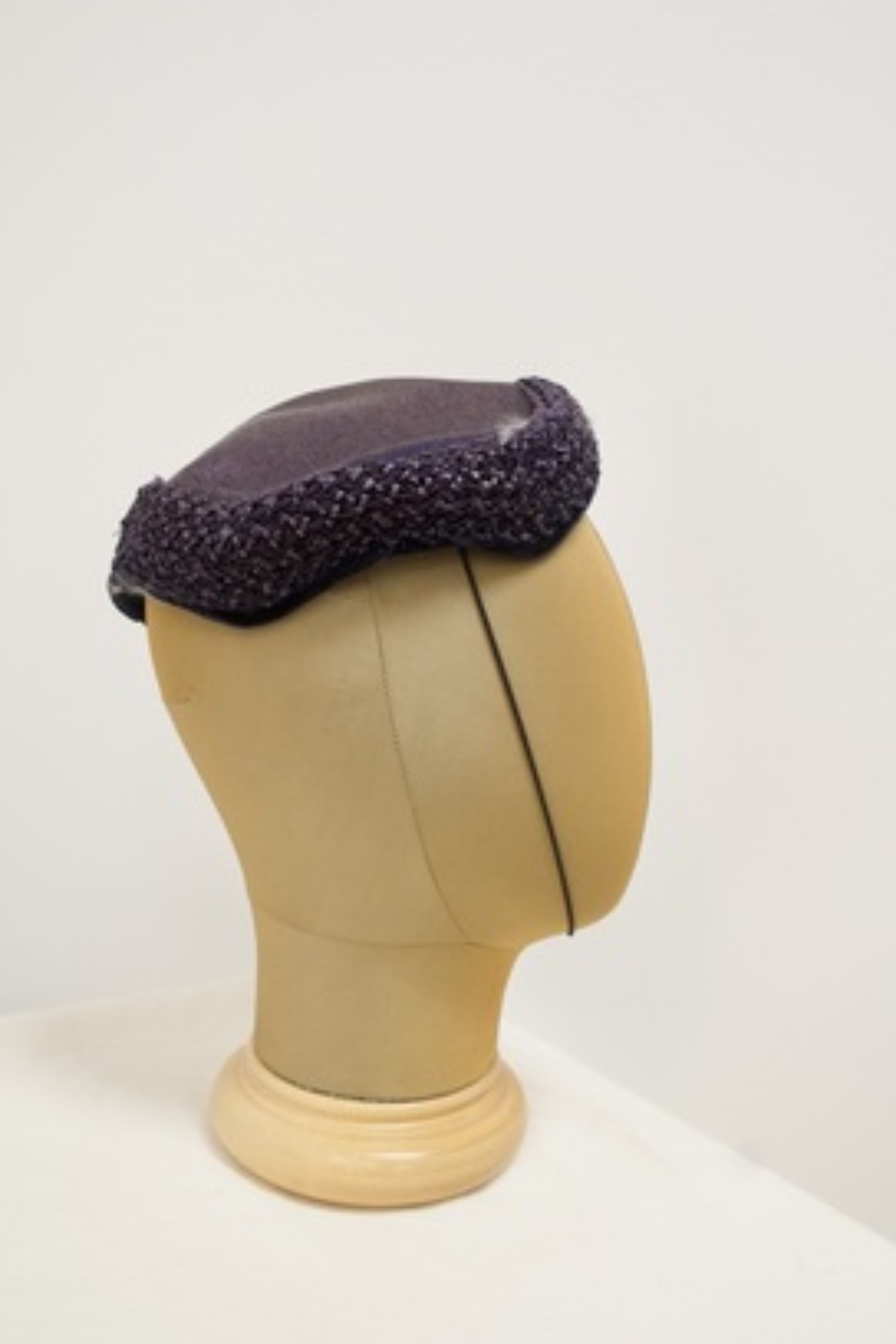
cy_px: 652
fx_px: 1605
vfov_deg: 45.4
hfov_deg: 31.2
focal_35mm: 43
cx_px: 445
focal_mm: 26
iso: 1600
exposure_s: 1/100
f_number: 5.6
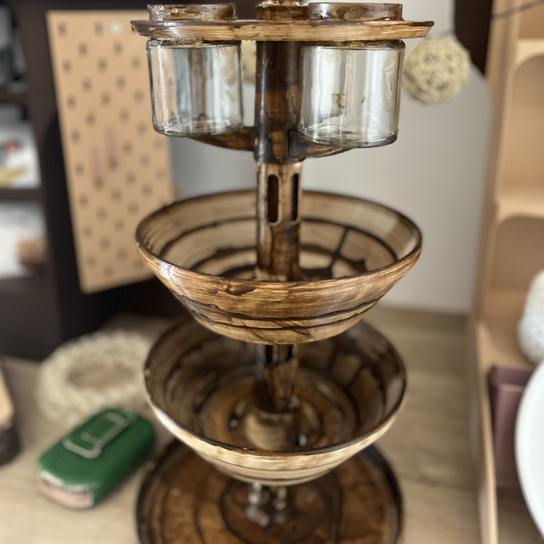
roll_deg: -1.4
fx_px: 551
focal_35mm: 31
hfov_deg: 52.5
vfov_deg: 52.0
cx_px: 270
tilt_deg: -16.7
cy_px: 202
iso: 500
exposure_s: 1/60
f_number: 1.6
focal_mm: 5.1
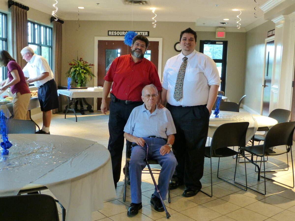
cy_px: 110
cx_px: 148
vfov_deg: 36.8
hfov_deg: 47.9
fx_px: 332
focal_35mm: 39
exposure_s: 1/6
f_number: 3.9
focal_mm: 6.9
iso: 640
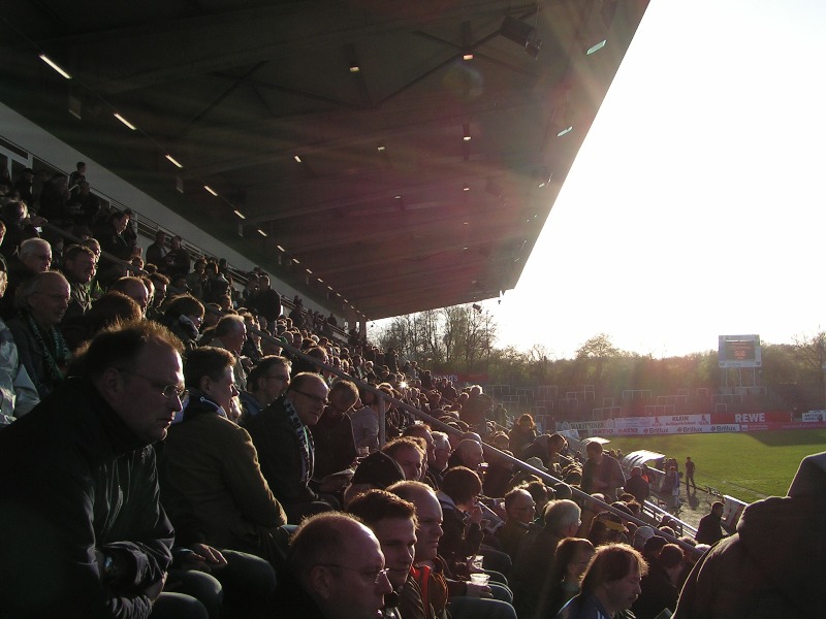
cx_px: 413
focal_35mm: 38
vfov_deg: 37.7
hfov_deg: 49.0
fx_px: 907
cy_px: 310
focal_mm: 5.8
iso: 50
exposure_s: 1/400
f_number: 5.6
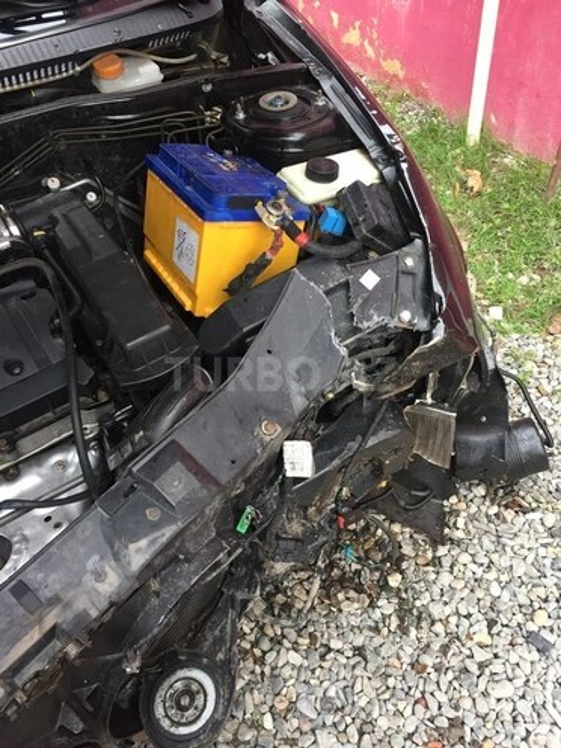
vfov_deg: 61.7
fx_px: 627
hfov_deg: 48.2
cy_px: 374
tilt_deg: -45.5
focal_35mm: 29
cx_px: 280
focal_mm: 4.15
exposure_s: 1/33
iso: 64
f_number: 2.2
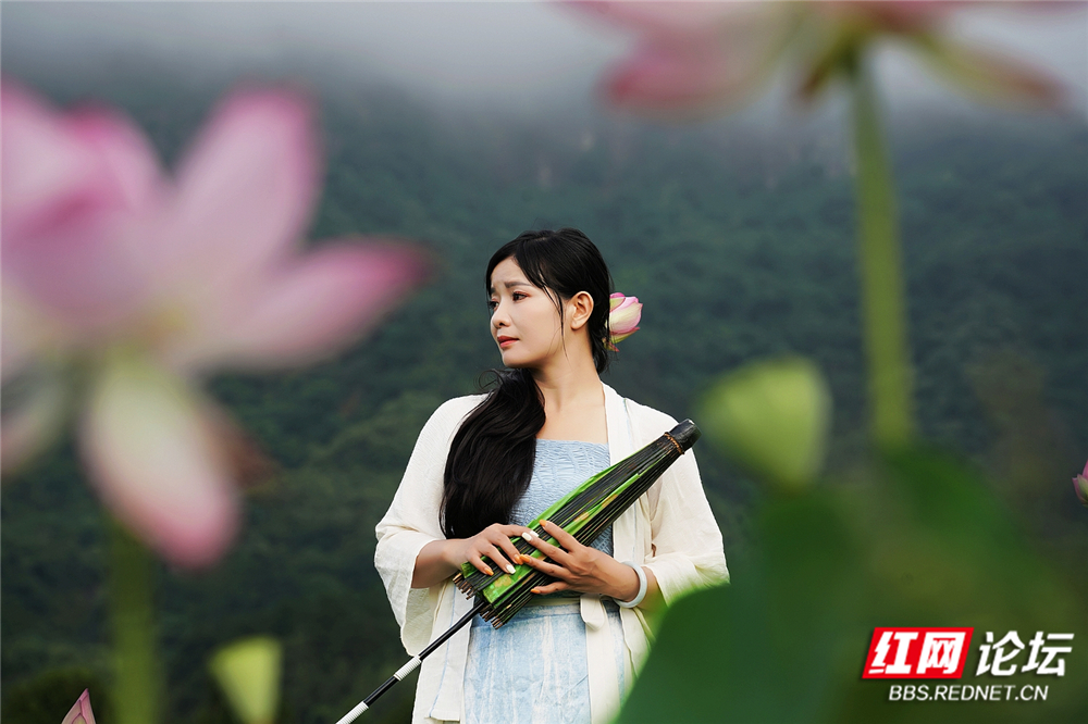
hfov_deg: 14.1
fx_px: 4411
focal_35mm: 146
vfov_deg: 9.4
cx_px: 544
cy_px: 362
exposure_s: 1/200
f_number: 7.1
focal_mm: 146
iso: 100
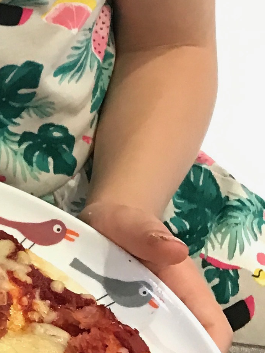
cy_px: -22
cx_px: -268
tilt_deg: -33.7
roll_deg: +0.6
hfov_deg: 11.0
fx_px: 1245
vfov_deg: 15.8
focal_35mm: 122
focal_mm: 3.99
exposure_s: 1/17
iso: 80
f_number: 1.8
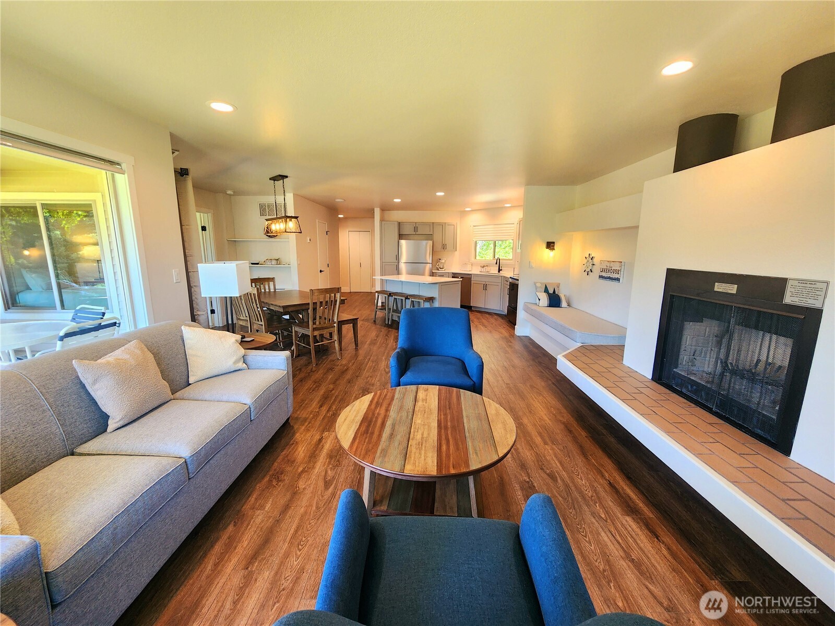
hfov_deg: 106.2
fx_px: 314
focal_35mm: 13
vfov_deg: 89.9
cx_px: 418
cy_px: 313
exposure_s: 1/60.2
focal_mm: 2.2
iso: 160
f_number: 2.2
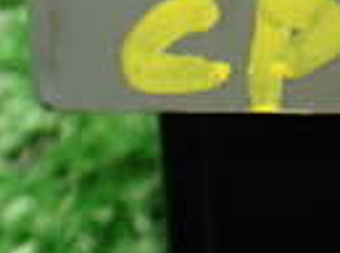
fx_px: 1371
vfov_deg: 9.5
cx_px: 514
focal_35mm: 140
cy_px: -324
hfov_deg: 13.3
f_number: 2.3
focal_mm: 5.4
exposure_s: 1/100
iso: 800
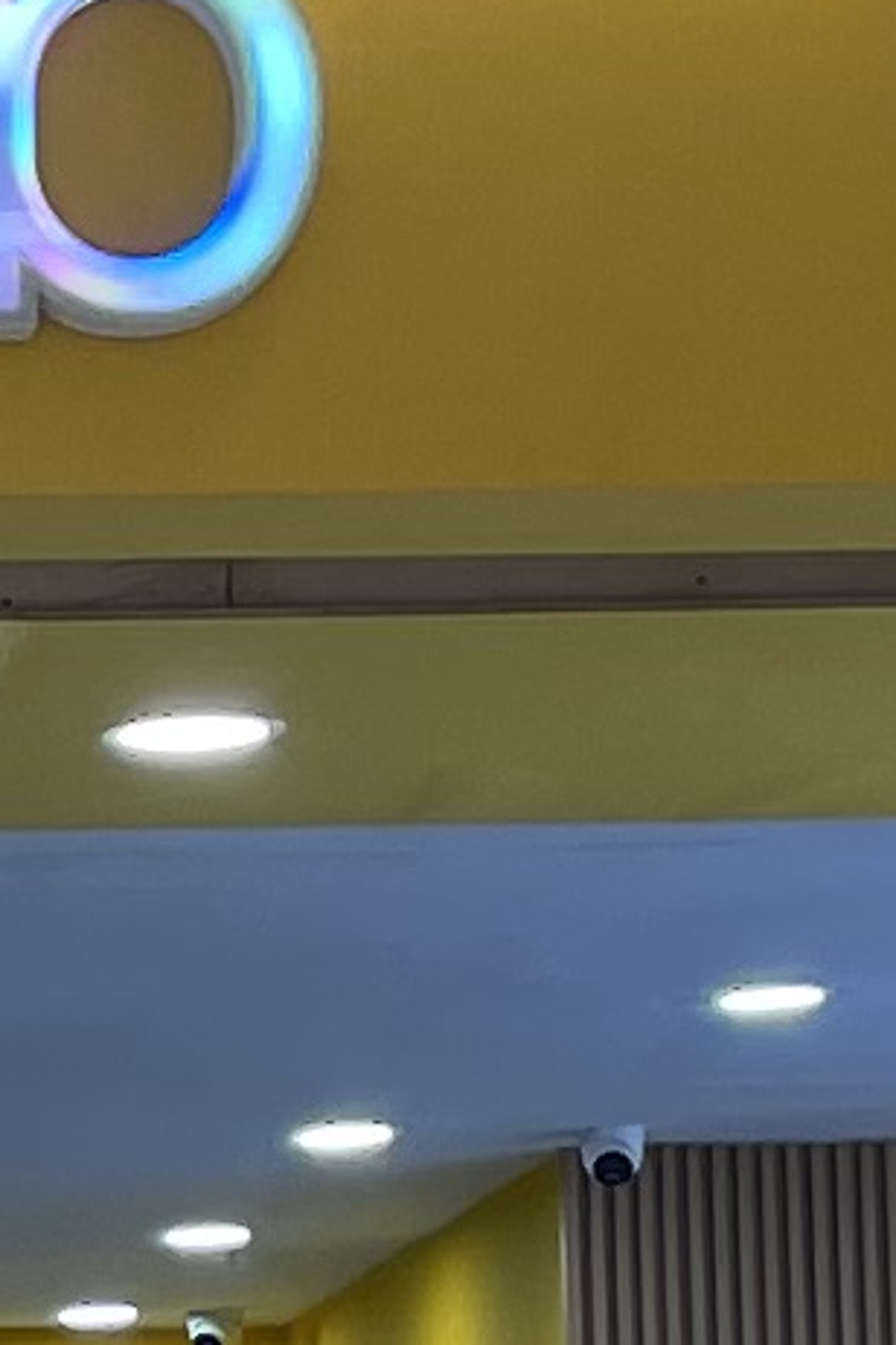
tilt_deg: +7.7
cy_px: 1287
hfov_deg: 5.6
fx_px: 8810
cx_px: -1446
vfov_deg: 8.7
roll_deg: +0.6
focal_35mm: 236
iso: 50
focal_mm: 4.2
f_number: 1.6
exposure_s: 1/100
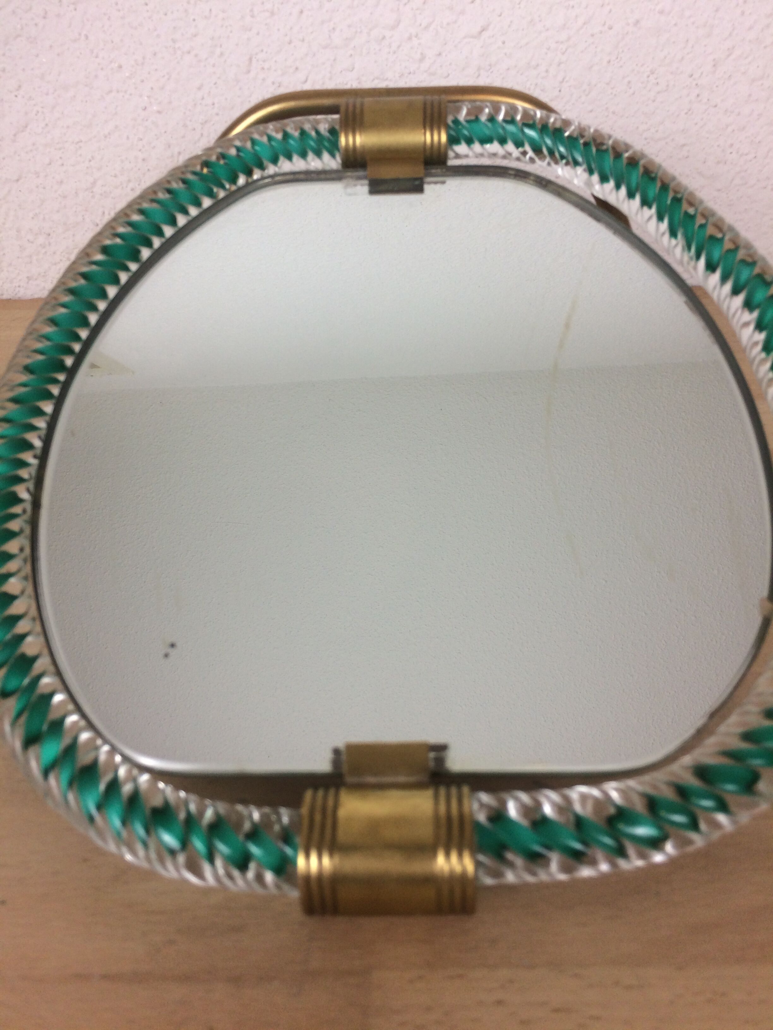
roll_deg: +2.8
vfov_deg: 61.7
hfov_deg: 48.2
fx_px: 863
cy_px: 515
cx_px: 386
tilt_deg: -34.4
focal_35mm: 29
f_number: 2.2
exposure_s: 1/100
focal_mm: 4.15
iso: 64
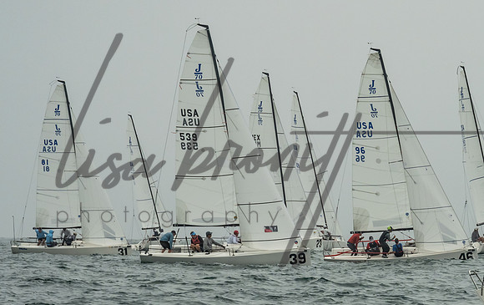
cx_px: 316
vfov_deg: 5.9
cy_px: 163
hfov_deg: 9.3
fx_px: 2958
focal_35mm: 224
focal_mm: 120
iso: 800
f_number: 9
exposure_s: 1/2500
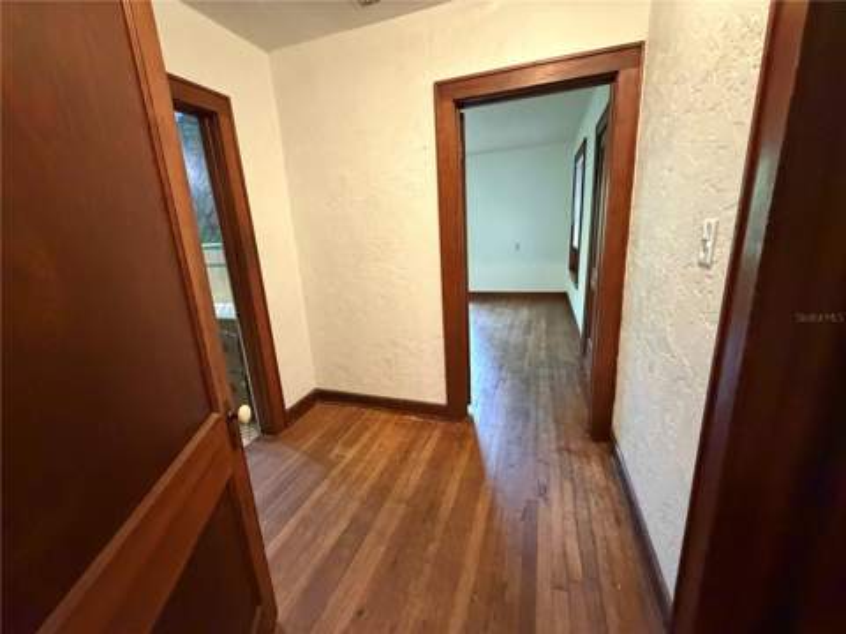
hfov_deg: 102.1
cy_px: 317
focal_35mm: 14
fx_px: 342
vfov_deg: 85.7
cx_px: 423
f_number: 2.2
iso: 1000
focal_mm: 2.22
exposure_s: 1/60
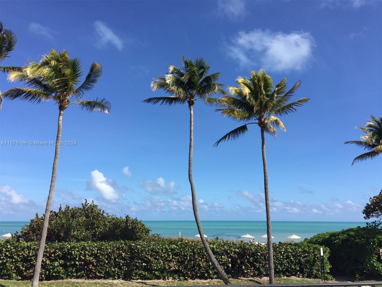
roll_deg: +0.1
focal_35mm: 29
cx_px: 191
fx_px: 320
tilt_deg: +13.1
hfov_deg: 61.7
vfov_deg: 48.2
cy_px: 144
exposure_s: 1/2083
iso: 32
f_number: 2.2
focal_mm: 4.15
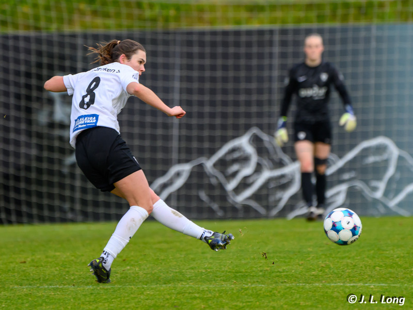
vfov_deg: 1.5
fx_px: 11818
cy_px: 125
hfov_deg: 2.0
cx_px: 179
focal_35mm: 990
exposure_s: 1/1000
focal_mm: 600
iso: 1000
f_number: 6.3
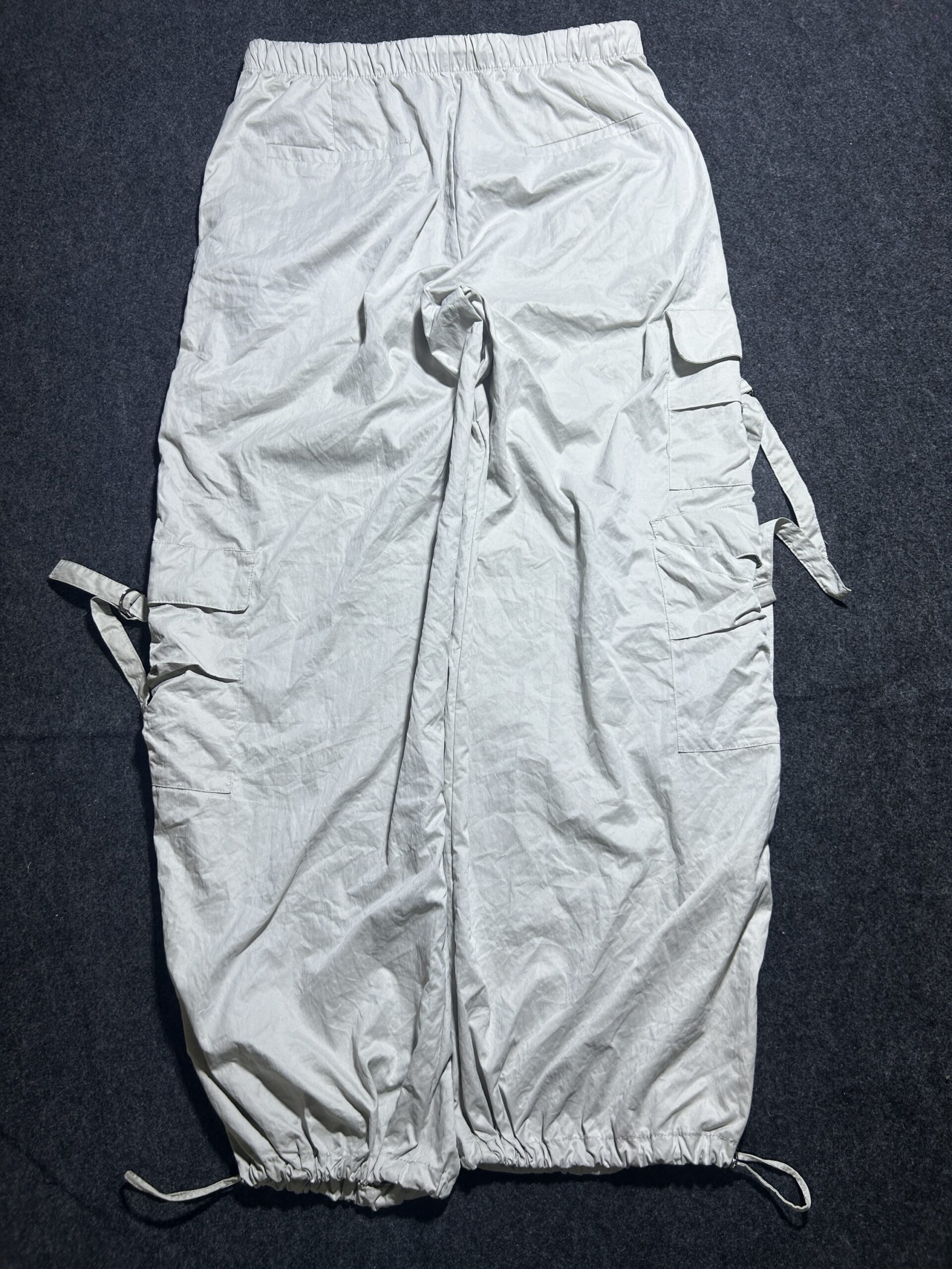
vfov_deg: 67.3
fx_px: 953
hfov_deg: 53.1
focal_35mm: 26
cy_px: 634
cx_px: 476
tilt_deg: -55.1
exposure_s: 1/100
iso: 50
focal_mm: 5.7
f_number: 1.5
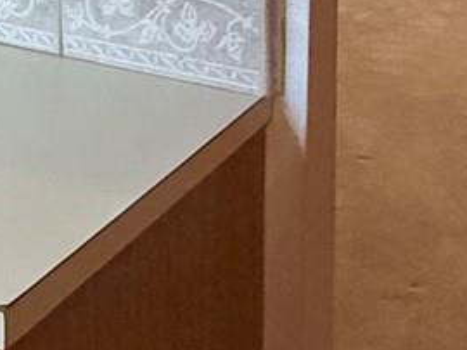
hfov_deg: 23.3
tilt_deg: -5.0
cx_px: 100
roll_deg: +0.2
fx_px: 1119
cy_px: -217
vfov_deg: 15.9
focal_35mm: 83
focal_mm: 2.22
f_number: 2.2
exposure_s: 1/120
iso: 640
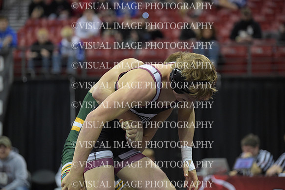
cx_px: 142
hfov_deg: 16.4
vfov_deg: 11.0
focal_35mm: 125
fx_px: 989
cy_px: 95
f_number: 2.8
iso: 5600
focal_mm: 125
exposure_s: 1/1250
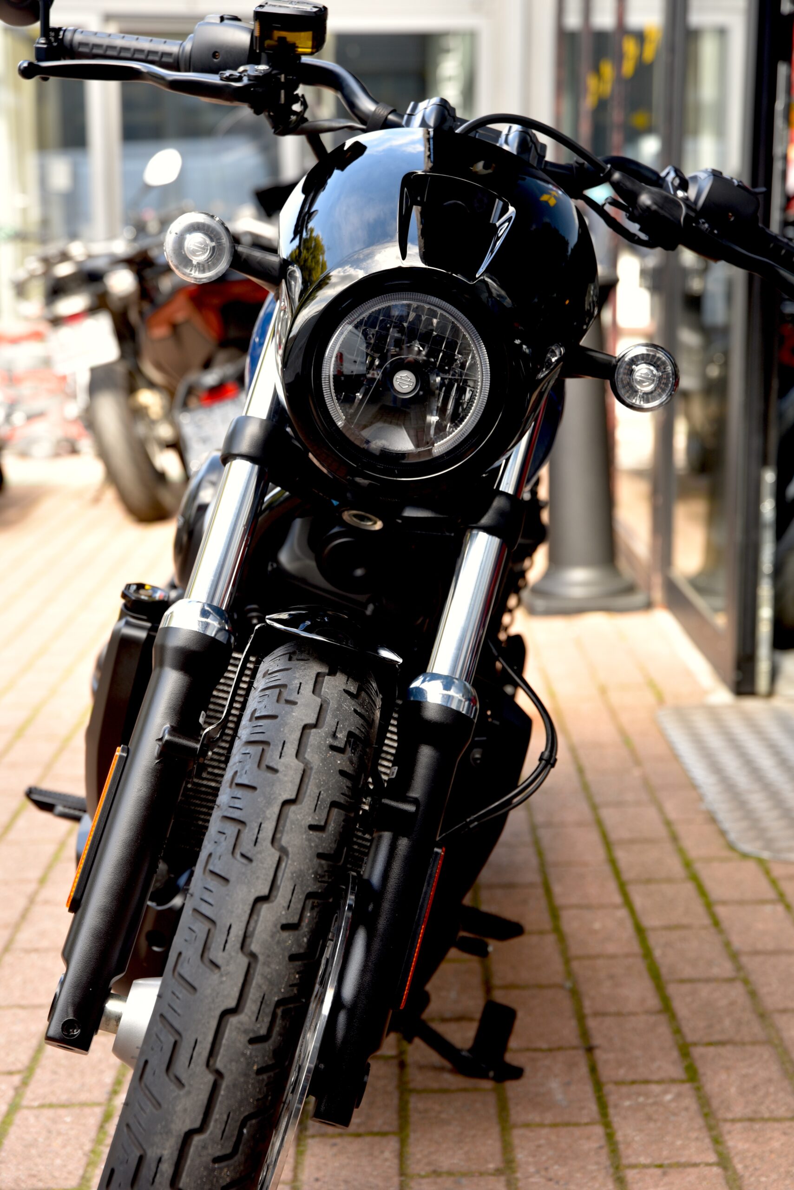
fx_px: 2313
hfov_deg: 19.5
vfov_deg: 28.8
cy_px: 595
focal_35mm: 70
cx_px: 397
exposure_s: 1/100
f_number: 5
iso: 200
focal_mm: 70
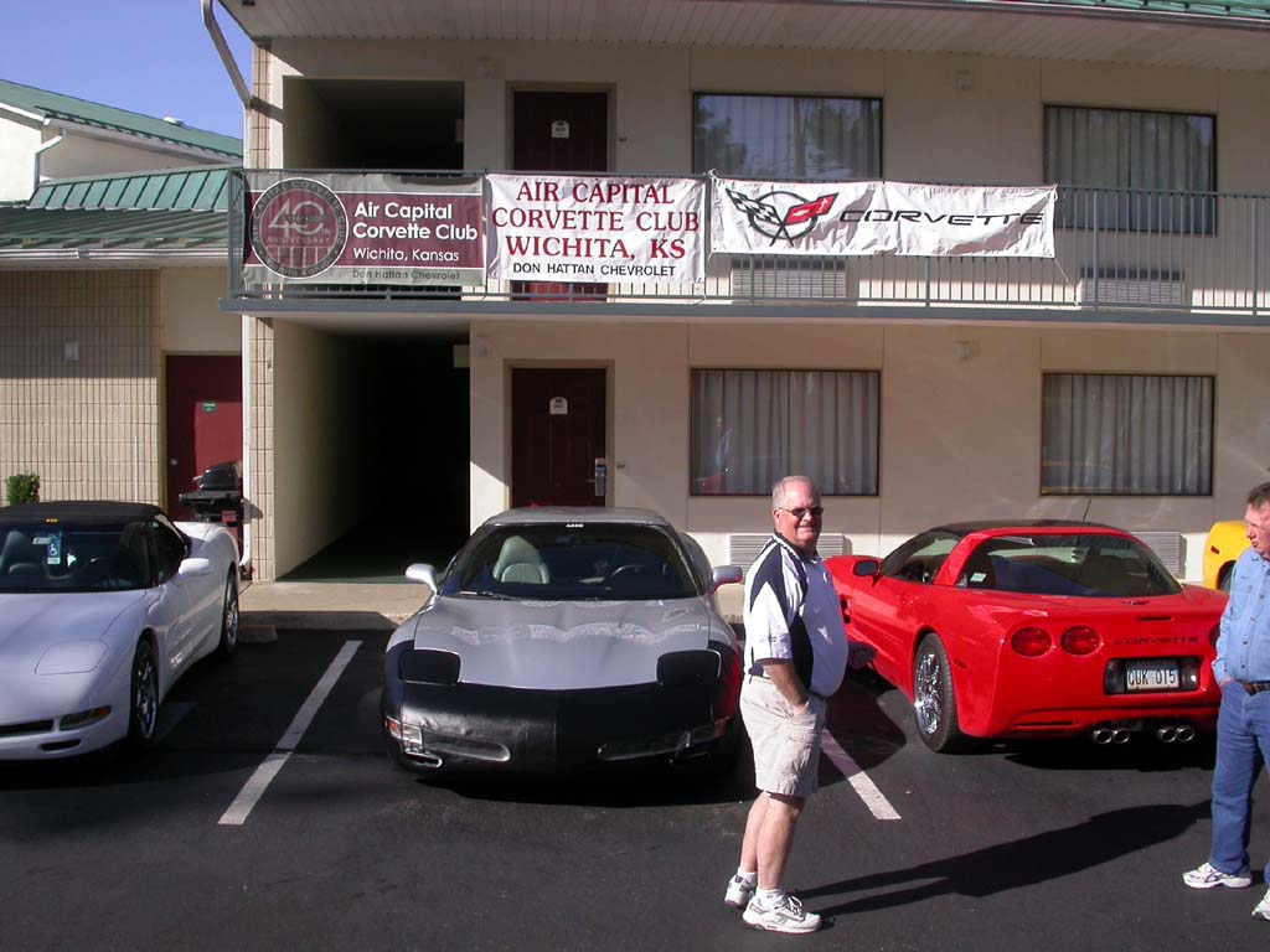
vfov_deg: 37.7
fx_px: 1394
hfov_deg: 49.0
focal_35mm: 38
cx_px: 635
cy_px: 476
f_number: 6.7
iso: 100
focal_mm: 7.85
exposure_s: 1/352
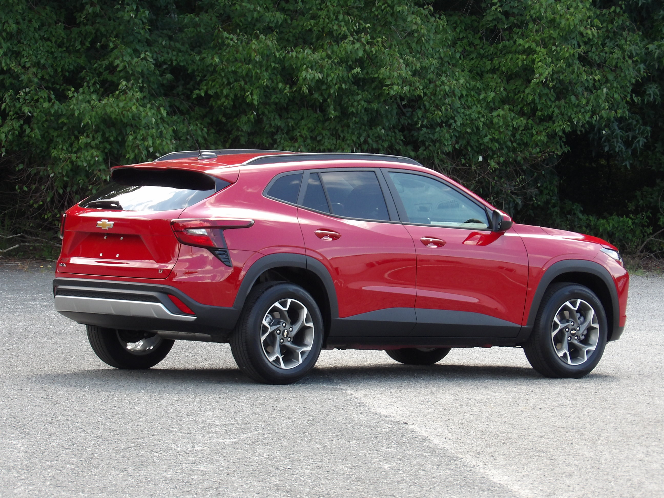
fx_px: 3798
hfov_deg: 10.0
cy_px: 249
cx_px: 332
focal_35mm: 198
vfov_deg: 7.5
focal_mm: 35.6
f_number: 4.5
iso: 107
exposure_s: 1/100
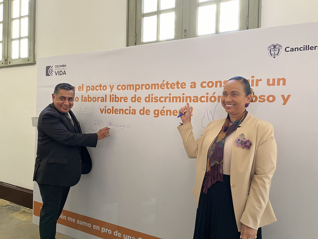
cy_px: 120
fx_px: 239
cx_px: 159
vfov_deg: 53.1
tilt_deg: -1.9
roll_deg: -1.6
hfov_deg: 67.3
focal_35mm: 26
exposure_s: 1/60
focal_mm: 5.1
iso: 200
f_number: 1.6
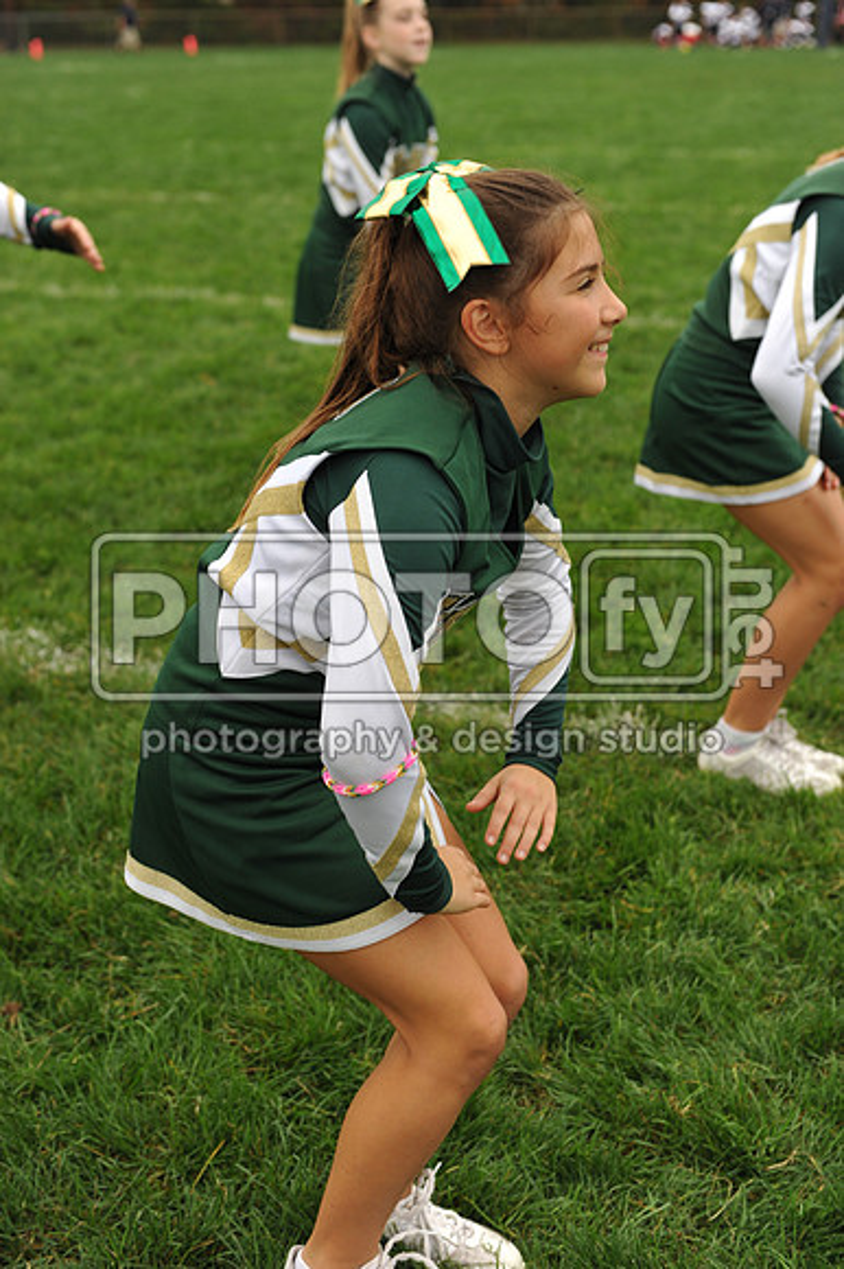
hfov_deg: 24.6
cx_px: 422
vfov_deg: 36.3
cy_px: 634
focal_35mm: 55
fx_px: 1936
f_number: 4
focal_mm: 55
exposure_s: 1/2500
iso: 800
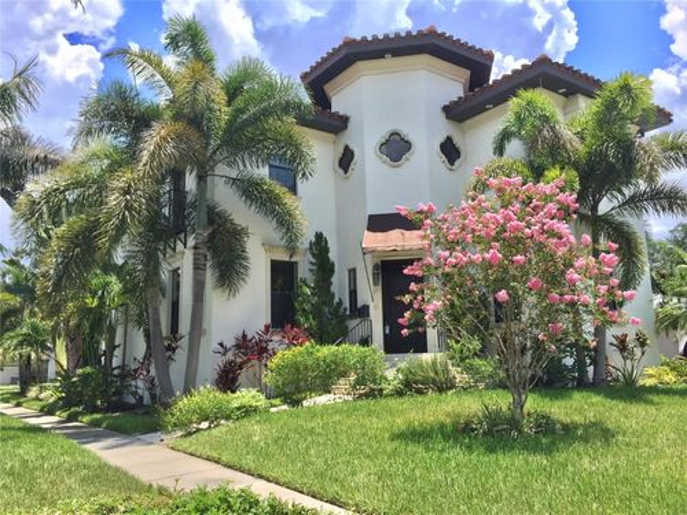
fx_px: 576
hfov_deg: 61.7
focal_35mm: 29
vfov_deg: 48.2
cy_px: 258
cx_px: 344
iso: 32
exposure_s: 1/1319
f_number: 2.2
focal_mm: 4.15
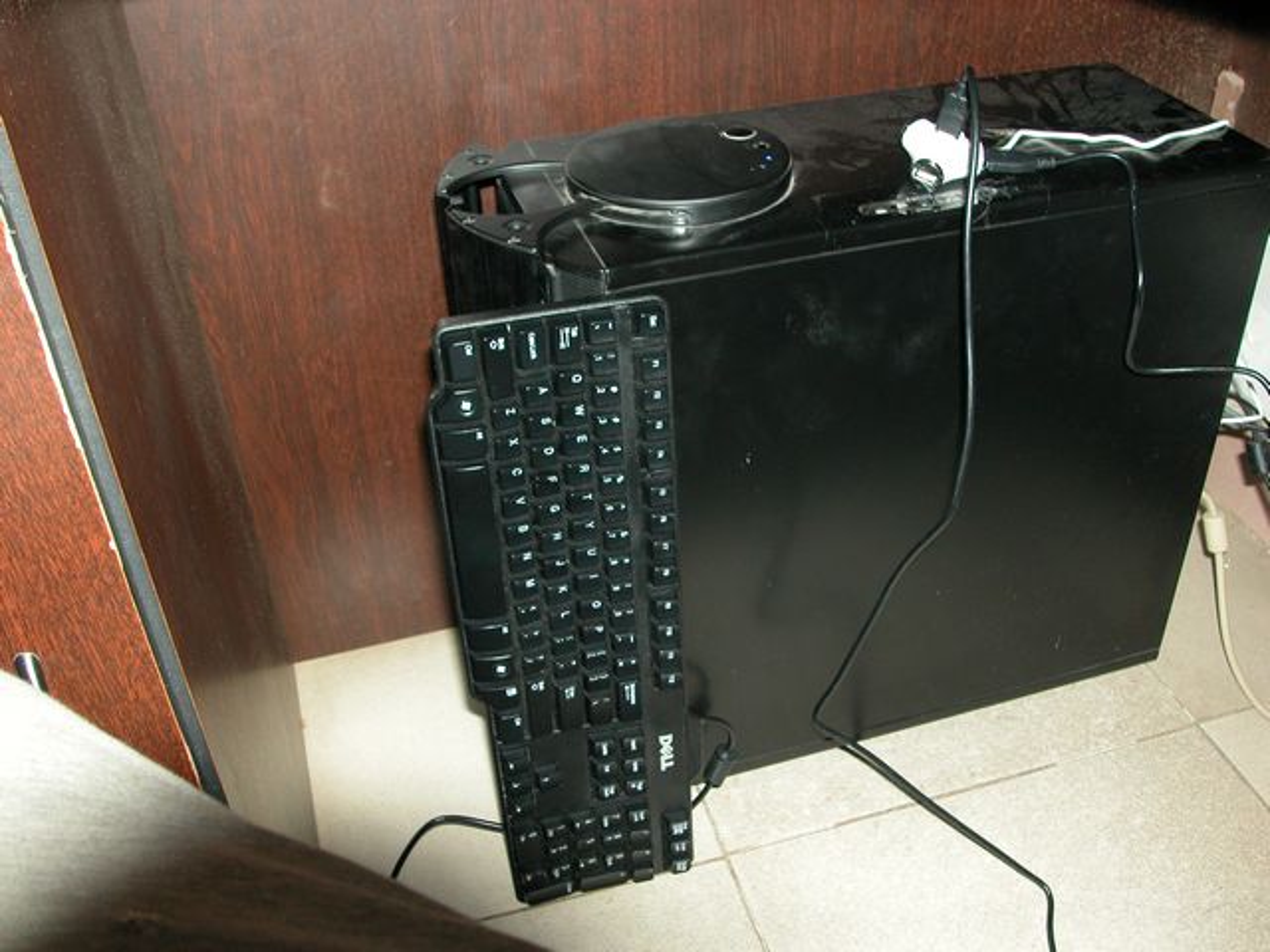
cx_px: 635
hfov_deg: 52.6
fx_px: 1284
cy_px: 476
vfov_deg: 40.7
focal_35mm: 35
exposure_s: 1/60
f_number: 4.2
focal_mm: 9
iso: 125
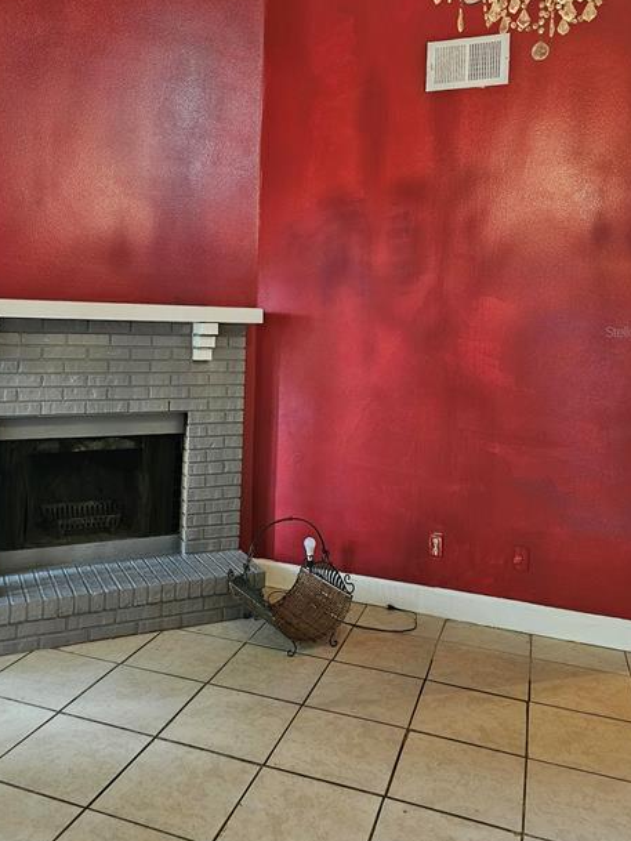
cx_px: 271
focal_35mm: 29
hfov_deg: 48.1
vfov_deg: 61.1
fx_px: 705
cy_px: 331
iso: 640
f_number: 1.7
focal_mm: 6.3
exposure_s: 1/30
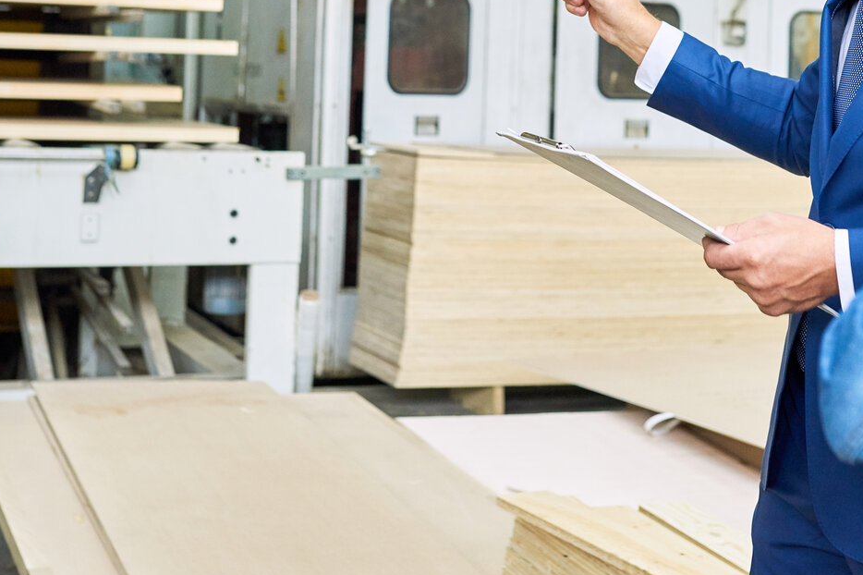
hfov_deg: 29.2
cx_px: 466
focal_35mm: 69
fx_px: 1653
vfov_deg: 19.2
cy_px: 22
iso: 800
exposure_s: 1/125
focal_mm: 35
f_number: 3.5
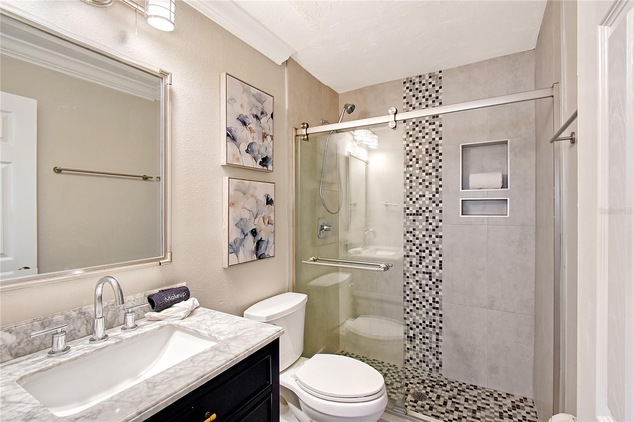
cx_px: 317
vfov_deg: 77.3
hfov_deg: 100.4
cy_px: 211
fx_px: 264
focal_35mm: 15
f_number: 10
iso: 800
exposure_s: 1/20
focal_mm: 10
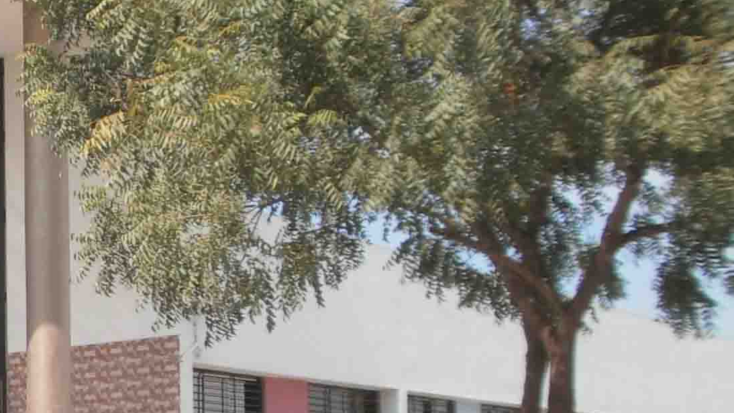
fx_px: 1538
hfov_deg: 24.9
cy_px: 319
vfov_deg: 15.2
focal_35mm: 79
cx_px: -82
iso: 100
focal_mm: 5.45
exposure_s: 1/125
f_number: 8.5
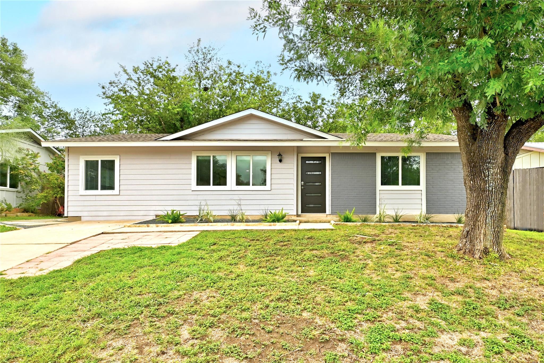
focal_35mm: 14
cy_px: 182
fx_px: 212
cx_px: 272
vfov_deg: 81.2
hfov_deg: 104.3
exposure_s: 1/250
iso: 400
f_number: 10
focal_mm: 14
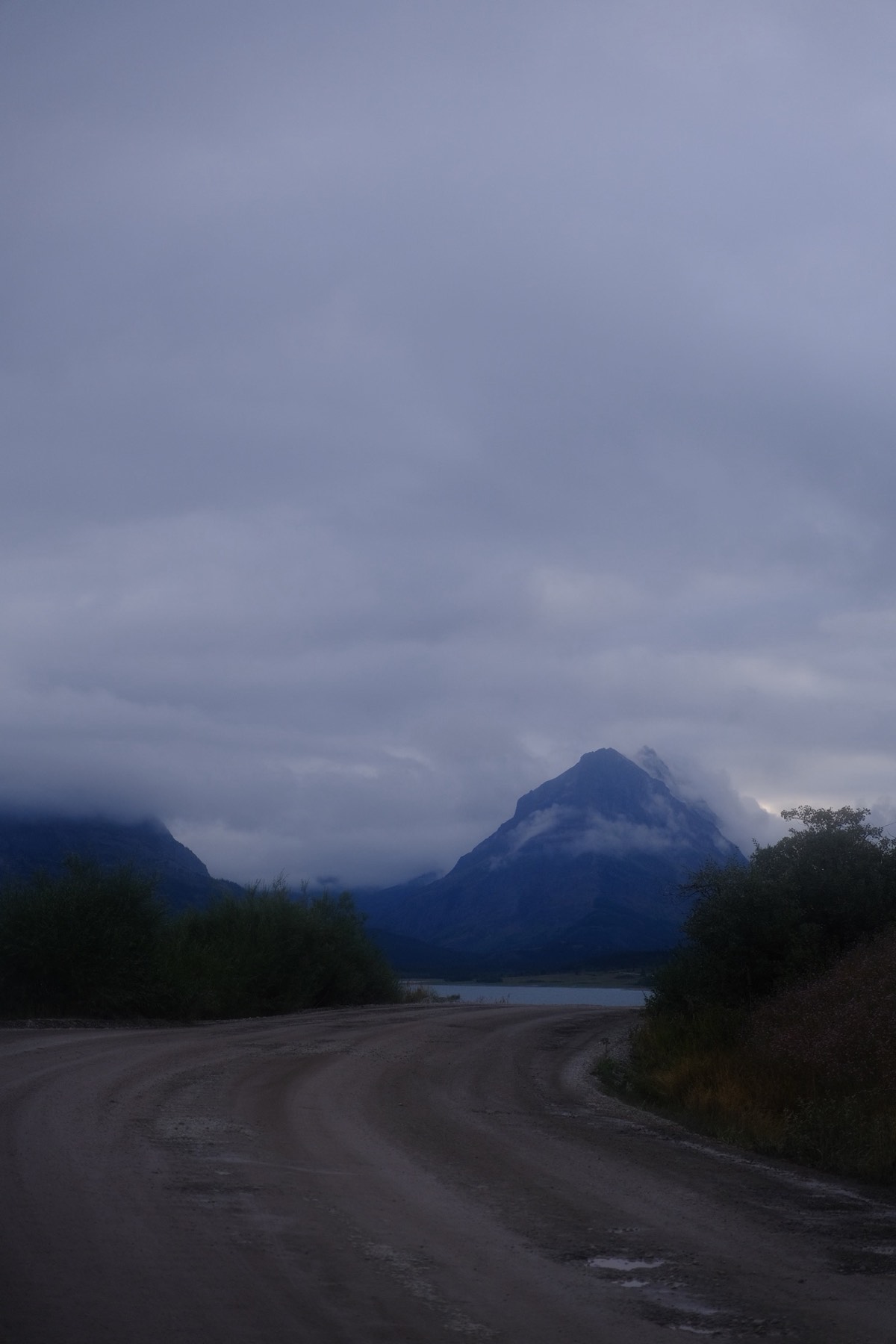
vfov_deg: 27.0
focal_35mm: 75
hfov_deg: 18.2
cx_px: 448
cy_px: 672
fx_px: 2800
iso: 250
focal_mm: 50
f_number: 3.2
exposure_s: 1/1900
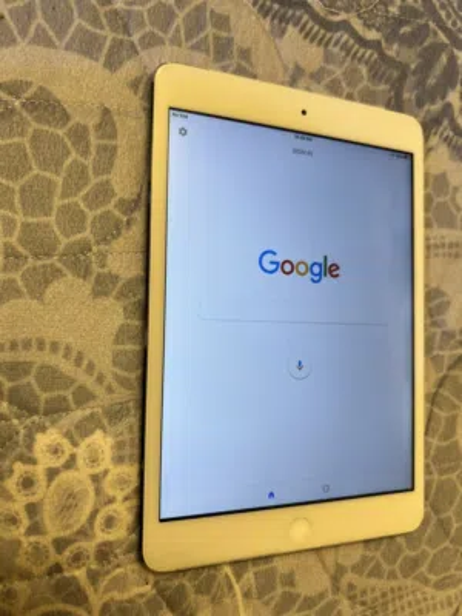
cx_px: 231
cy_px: 308
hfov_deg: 53.1
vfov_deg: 67.3
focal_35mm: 26
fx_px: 463
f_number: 1.5
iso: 50
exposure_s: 1/120
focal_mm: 5.7
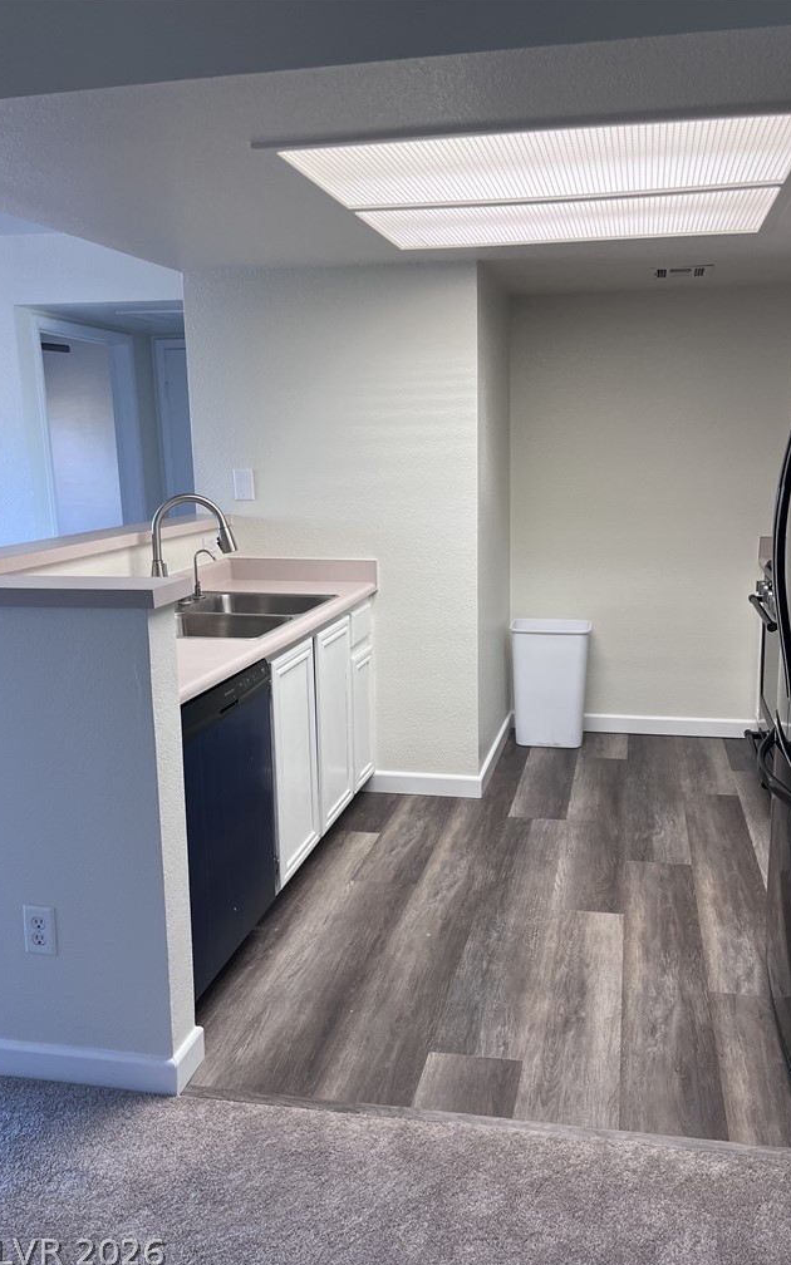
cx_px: 466
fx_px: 966
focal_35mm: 28
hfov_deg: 44.4
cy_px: 639
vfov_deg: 66.5
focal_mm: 5.1
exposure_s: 1/60
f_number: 1.6
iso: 80
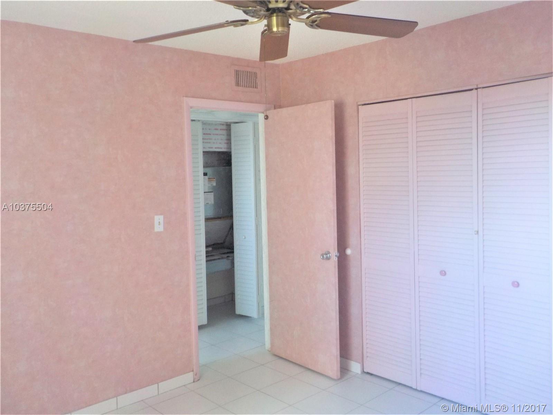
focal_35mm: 30
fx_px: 479
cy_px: 208
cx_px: 276
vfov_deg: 46.8
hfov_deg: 60.0
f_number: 3.3
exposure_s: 1/30
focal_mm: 4.1
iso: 200
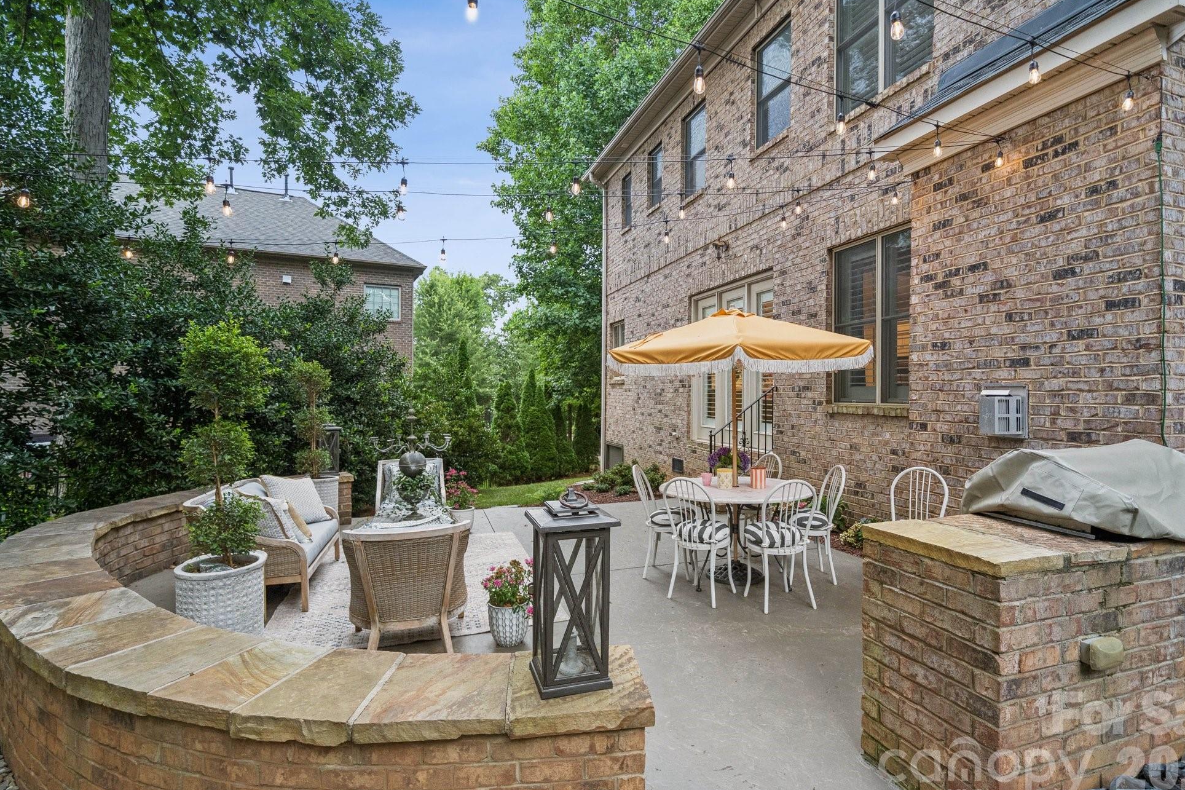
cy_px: 393
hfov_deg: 93.2
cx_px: 619
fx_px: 559
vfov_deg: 70.4
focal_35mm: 17
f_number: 4
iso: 1250
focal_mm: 16
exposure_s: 1/160
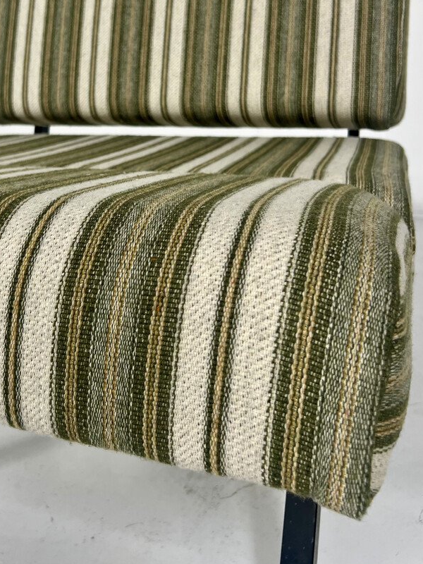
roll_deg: +4.1
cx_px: 138
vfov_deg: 46.6
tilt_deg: -6.2
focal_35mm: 39
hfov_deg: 36.4
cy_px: 159
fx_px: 635
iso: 64
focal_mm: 5.7
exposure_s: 1/121
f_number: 1.5
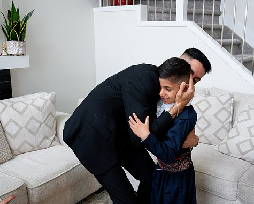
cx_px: 146
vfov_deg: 38.2
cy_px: 101
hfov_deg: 46.7
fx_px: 293
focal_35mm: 39
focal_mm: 34
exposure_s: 1/160
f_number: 9
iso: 5000
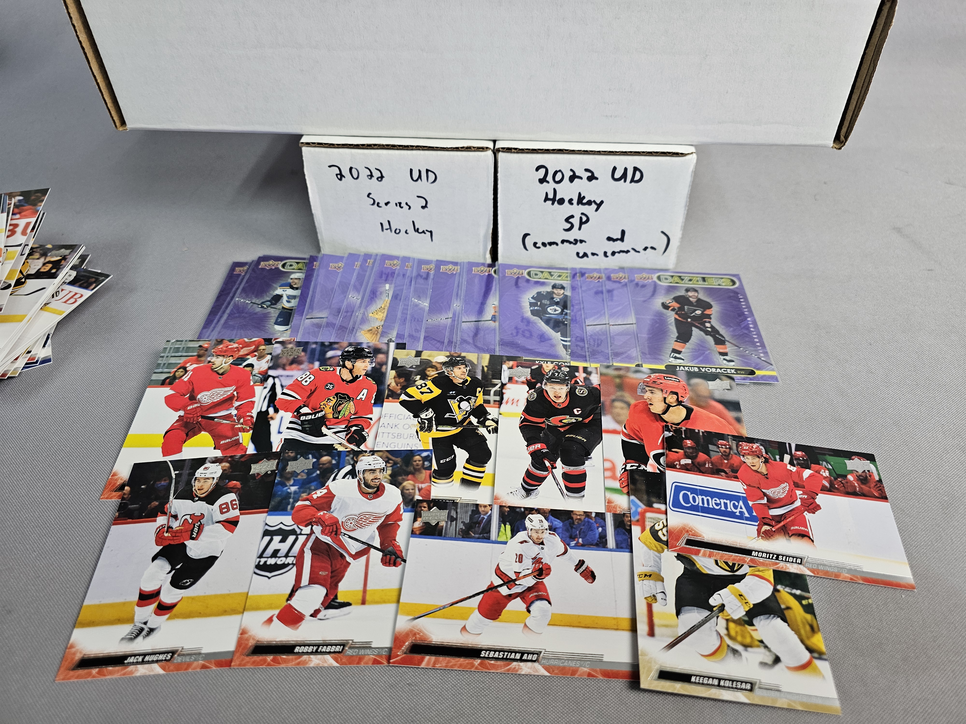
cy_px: 362
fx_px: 642
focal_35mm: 23
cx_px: 483
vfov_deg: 58.9
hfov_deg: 73.9
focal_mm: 6.3
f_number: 1.7
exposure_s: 1/120
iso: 160
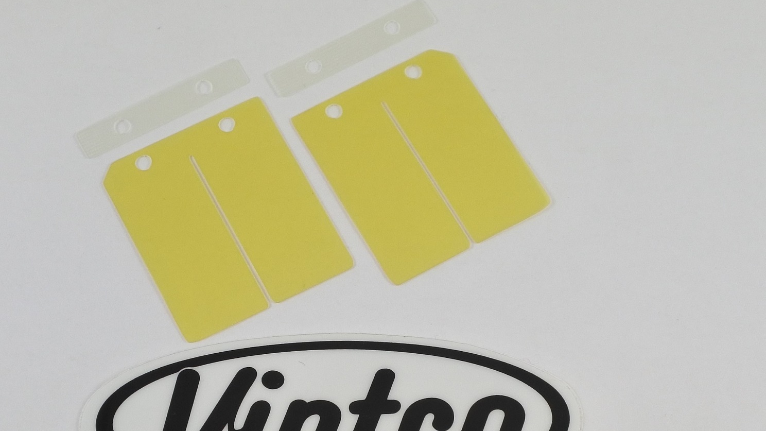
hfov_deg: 42.0
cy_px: 268
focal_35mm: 49
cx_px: 336
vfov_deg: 24.4
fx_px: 995
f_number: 4
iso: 400
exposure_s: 1/200
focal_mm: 14
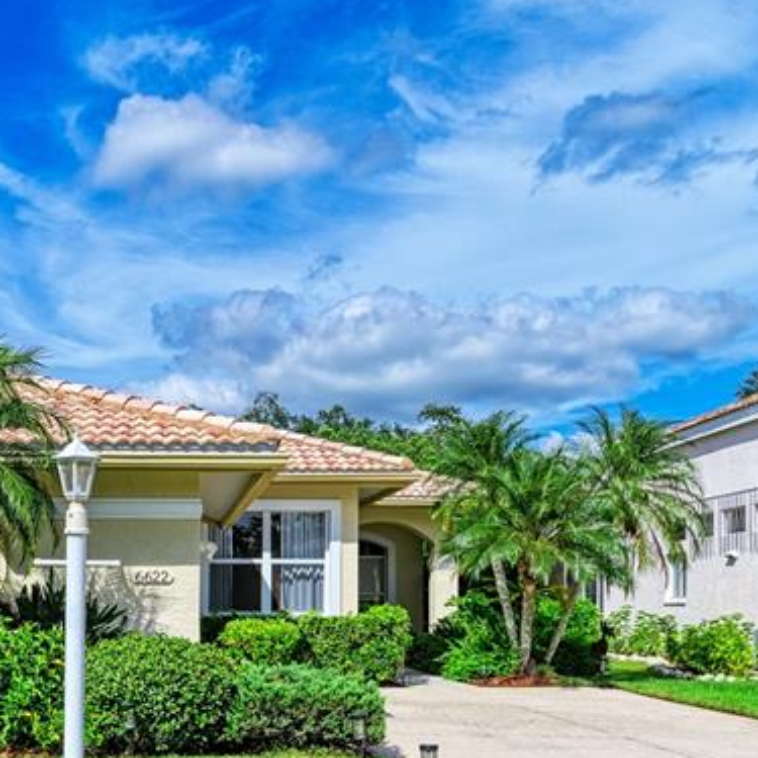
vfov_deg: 36.9
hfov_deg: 37.0
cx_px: 153
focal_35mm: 44
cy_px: 612
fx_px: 1090
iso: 200
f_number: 9
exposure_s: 1/1250
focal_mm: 19
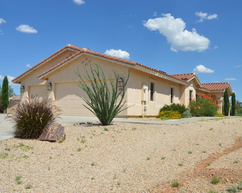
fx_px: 222
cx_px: 125
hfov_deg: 57.2
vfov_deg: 47.1
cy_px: 97
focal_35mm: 31
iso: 100
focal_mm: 18
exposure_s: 1/320
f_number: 9
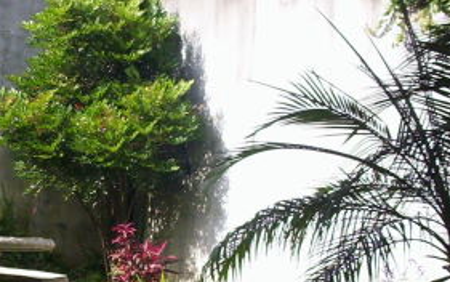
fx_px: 1129
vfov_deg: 14.1
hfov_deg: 21.5
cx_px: -27
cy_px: 246
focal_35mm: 92
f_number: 4.5
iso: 100
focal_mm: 4.99
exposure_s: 1/295
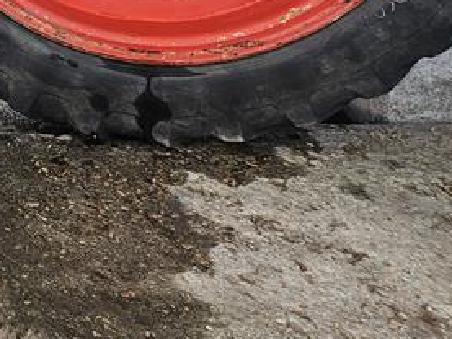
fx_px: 1110
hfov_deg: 19.7
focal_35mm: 85
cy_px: -179
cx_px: -243
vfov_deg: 15.9
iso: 64
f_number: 1.8
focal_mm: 5.4
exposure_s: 1/180
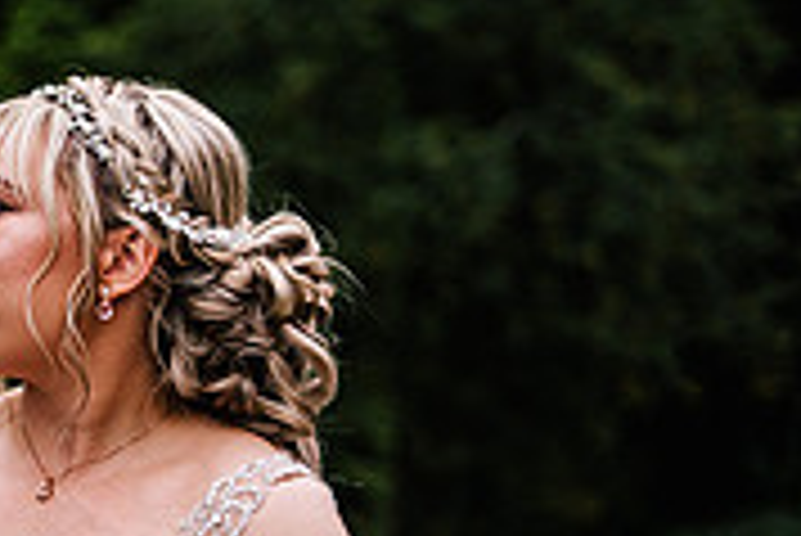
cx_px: -117
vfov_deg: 12.0
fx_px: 2538
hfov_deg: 17.2
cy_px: 399
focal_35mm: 114
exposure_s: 1/250
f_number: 1.4
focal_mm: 35
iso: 100
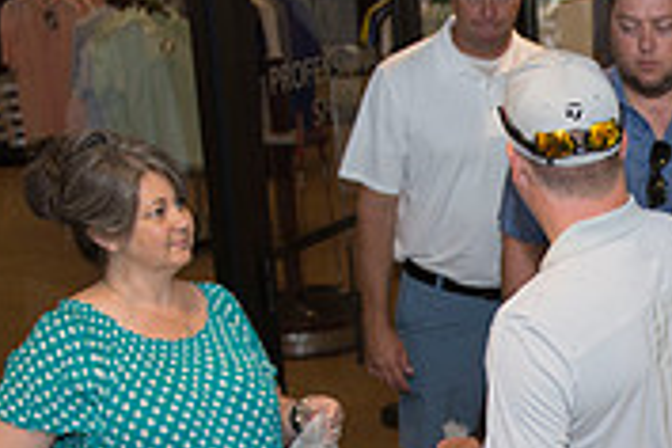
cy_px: 528
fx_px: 1773
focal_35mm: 95
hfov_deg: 20.3
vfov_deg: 14.0
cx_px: 771
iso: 800
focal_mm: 29
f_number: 2.8
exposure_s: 1/160
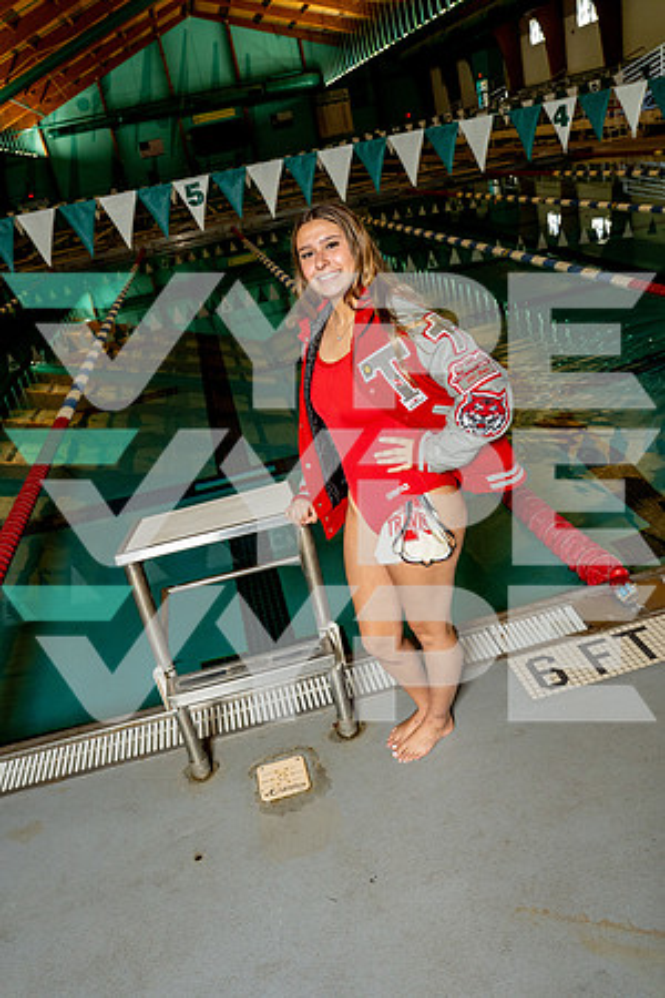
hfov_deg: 45.0
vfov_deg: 63.7
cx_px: 332
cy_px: 499
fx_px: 803
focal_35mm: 29
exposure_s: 1/250
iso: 1600
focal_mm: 29
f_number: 6.3
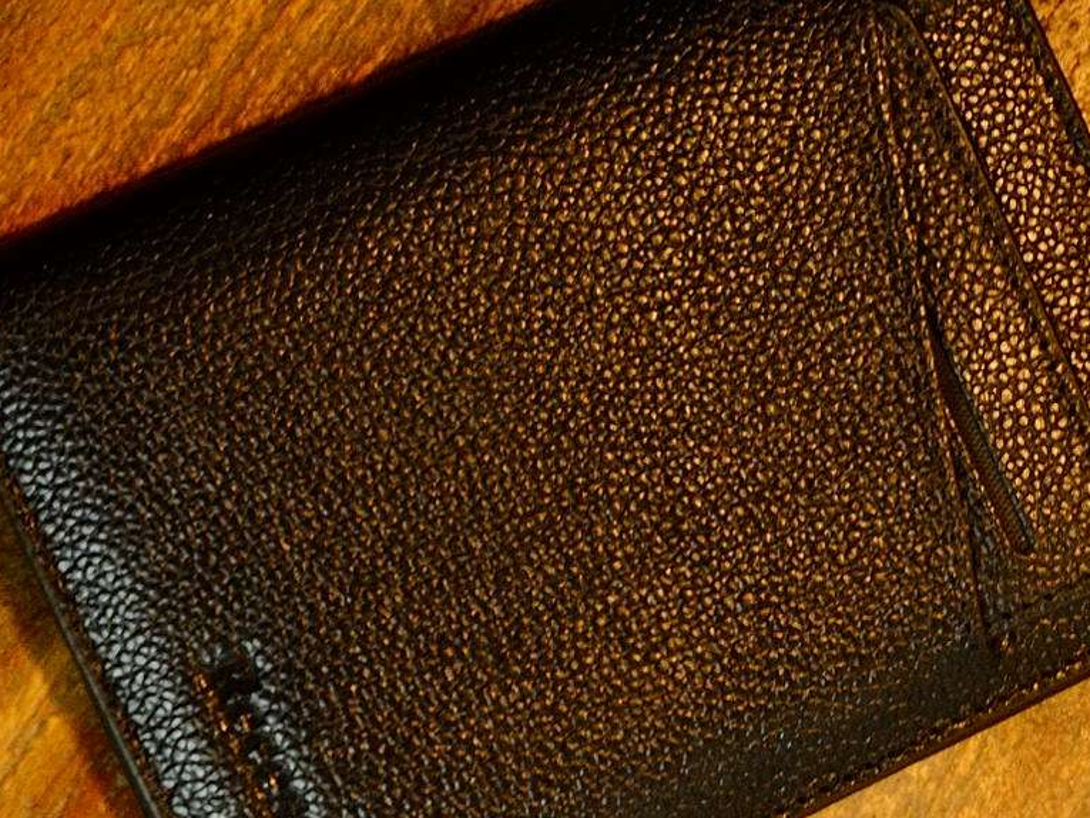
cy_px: 158
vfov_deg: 9.0
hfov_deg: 11.7
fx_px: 5165
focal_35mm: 164
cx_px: 1490
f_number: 5.6
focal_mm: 22.8
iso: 1000
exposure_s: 1/25
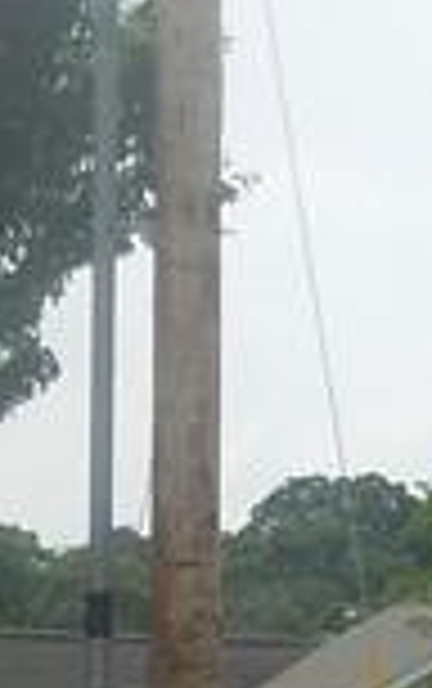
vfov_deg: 7.5
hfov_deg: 4.8
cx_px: 68
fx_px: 5185
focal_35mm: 276
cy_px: 1070
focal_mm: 7
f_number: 3.9
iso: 125
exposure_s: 1/1250
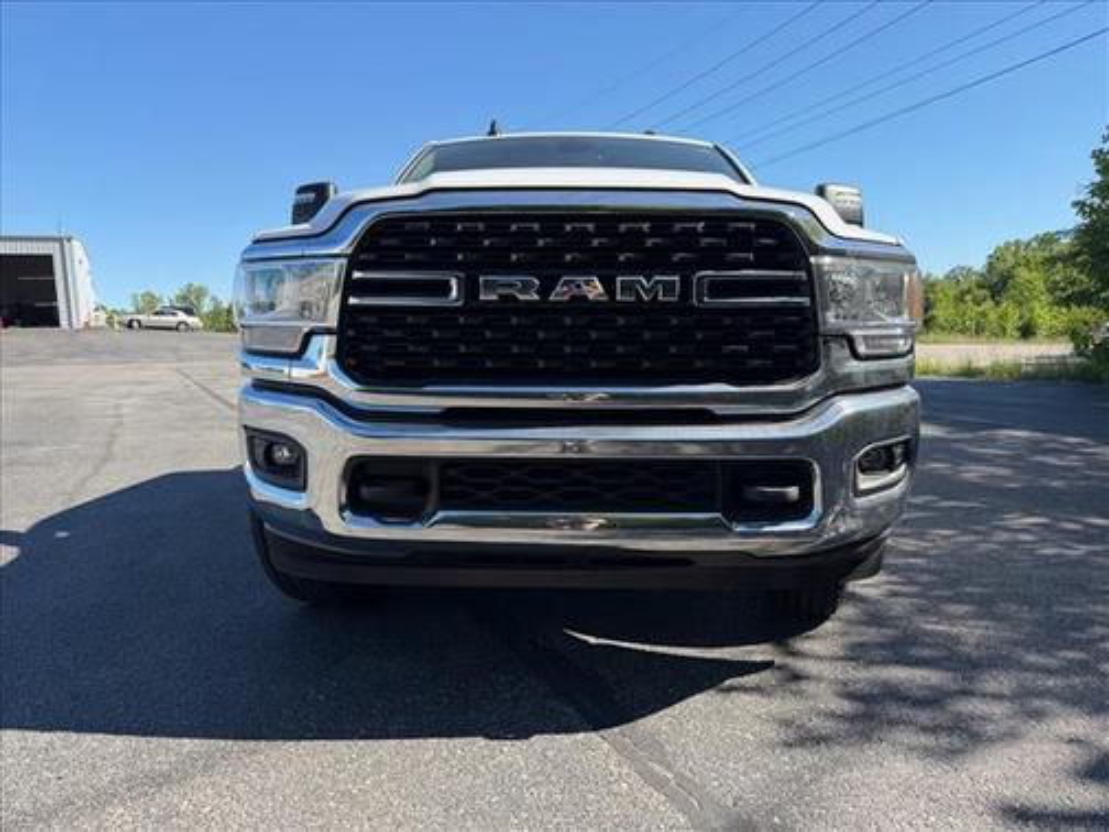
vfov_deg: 56.8
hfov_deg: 71.6
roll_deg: +2.8
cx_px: 554
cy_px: 416
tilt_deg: -6.6
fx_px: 769
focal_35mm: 24
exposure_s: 1/2169
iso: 80
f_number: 1.78
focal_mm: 6.76
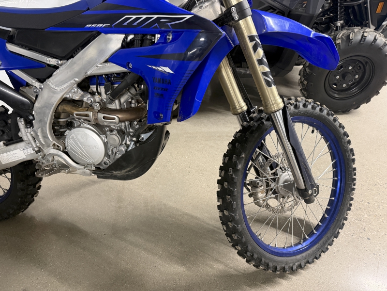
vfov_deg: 56.8
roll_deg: +2.3
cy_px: 146
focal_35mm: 24
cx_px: 194
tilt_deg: -37.5
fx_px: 268
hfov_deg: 71.6
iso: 640
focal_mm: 6.76
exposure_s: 1/40
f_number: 1.78
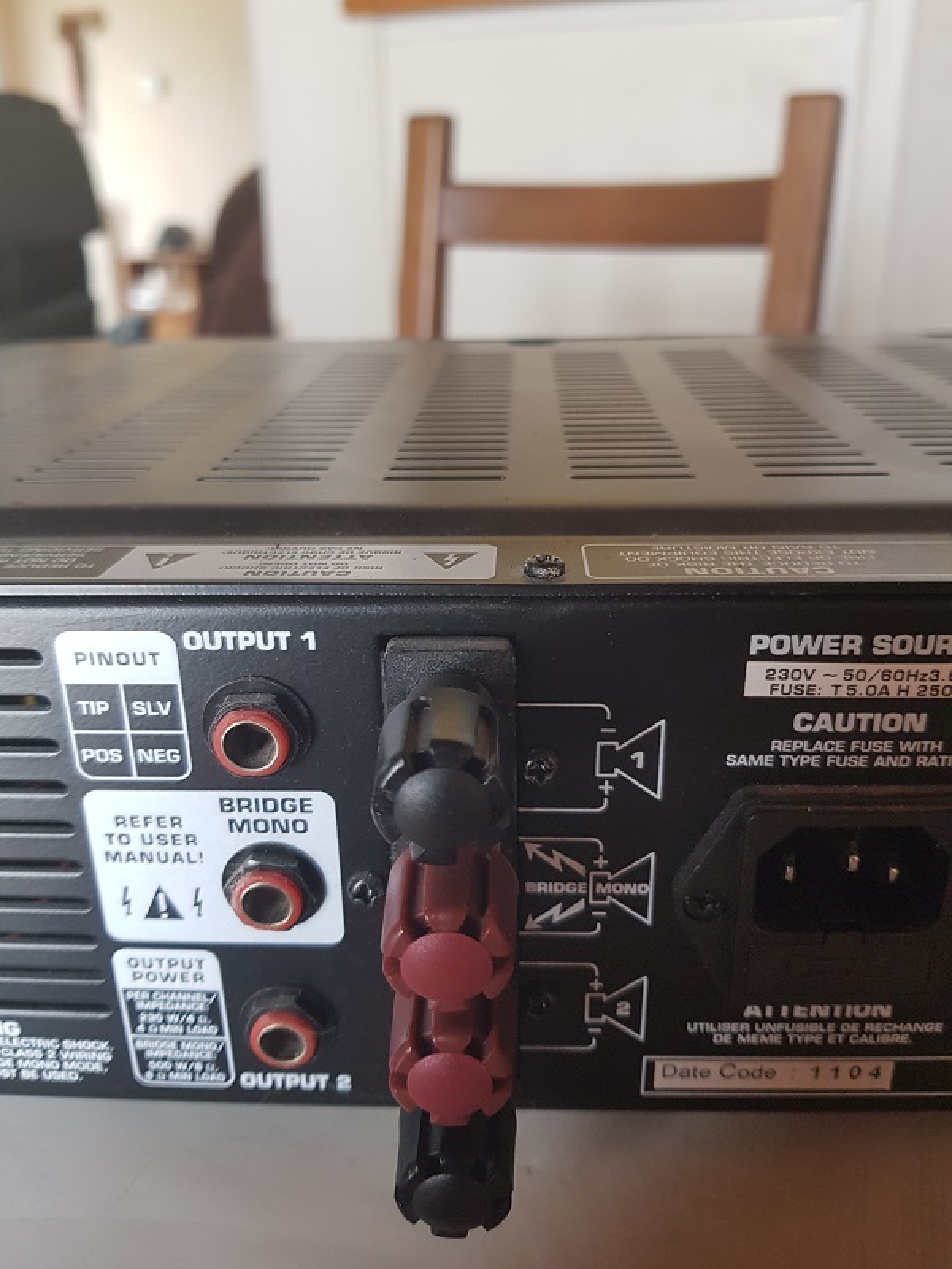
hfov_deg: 53.1
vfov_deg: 67.3
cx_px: 476
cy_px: 634
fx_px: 953
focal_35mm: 26
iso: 125
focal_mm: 4.2
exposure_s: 1/50
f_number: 1.7
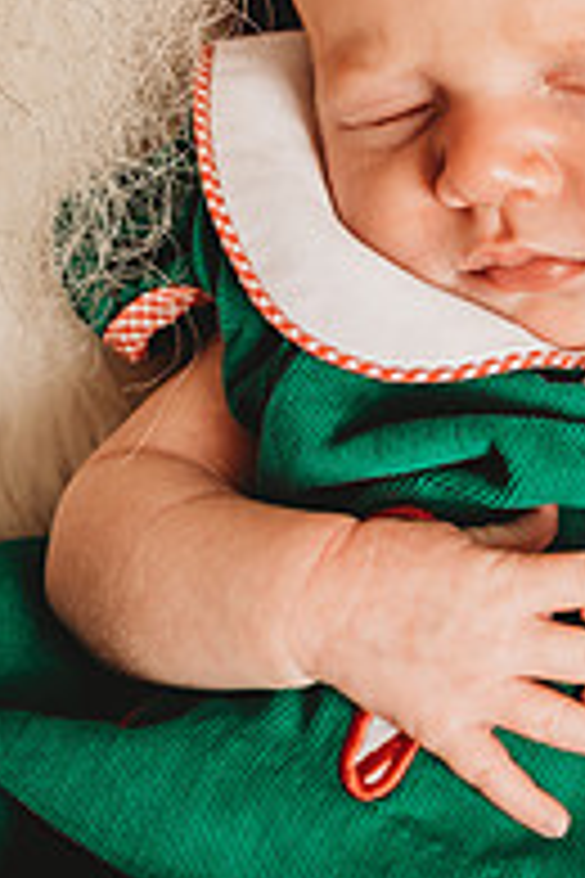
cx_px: 477
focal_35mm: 143
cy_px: 176
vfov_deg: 14.3
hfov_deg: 9.6
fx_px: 3485
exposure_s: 1/160
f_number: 4
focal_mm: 62
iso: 100
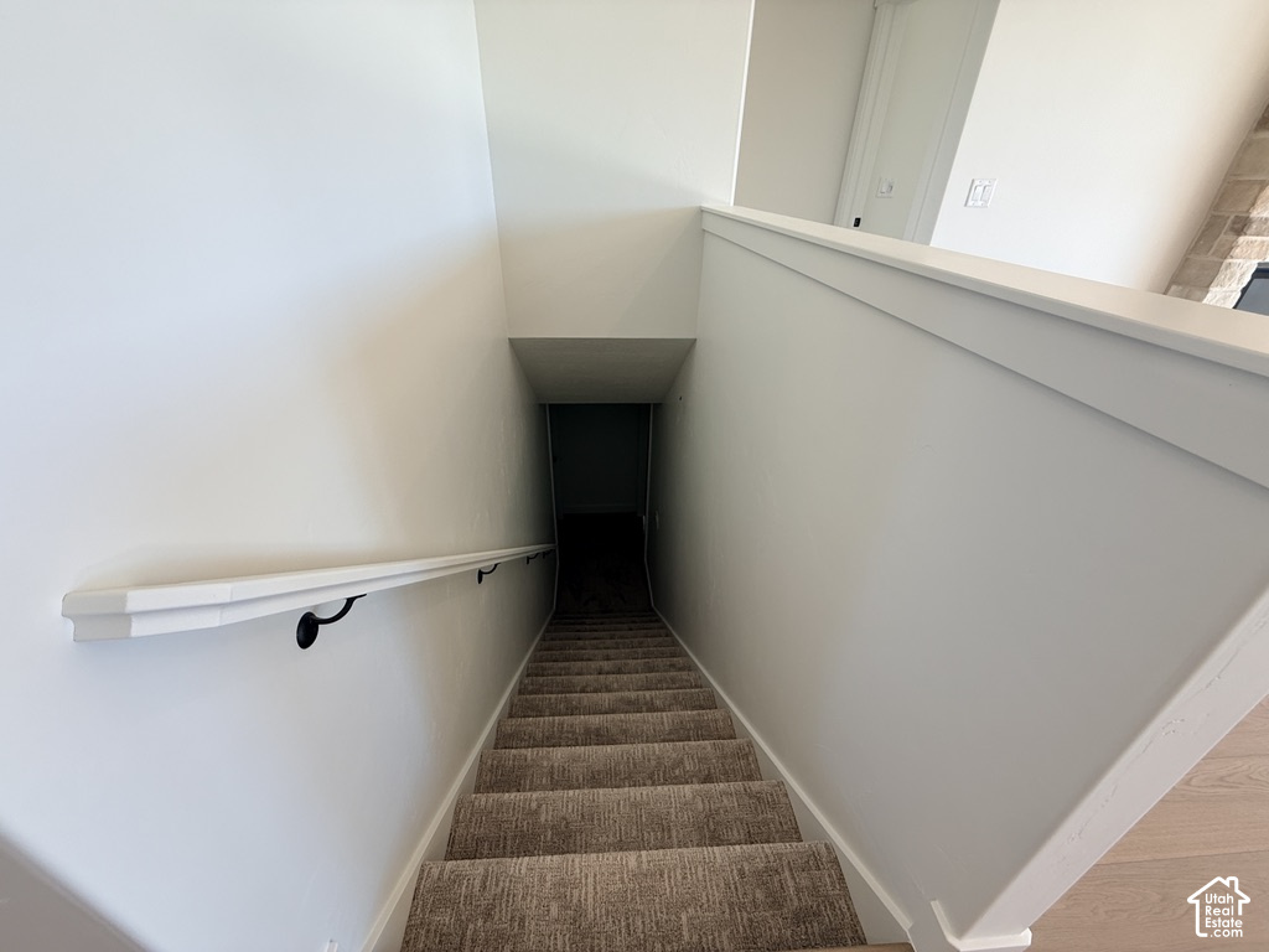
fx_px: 513
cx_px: 634
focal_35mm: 14
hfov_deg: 102.1
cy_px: 476
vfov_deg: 85.7
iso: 80
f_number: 2.2
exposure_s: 1/120
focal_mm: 2.22
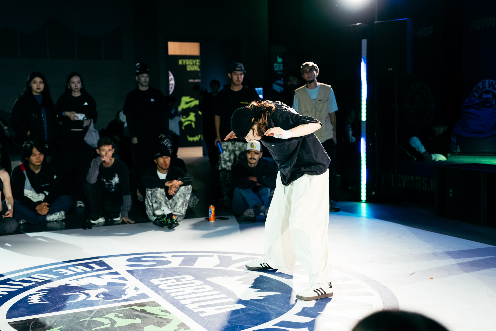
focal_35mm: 52
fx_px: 716
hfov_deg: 38.2
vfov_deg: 26.0
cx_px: 248
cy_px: 166
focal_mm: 52
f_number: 2.8
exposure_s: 1/320
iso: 1600
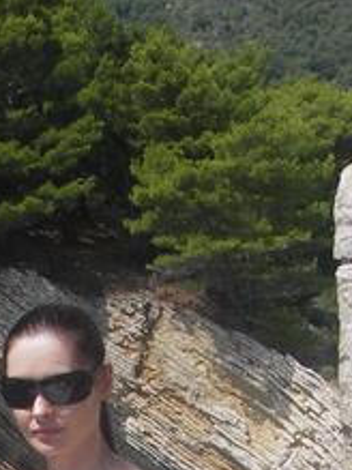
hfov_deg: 13.1
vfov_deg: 16.4
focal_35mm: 111
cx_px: -26
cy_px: 667
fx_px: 1506
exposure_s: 1/200
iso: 50
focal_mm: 6.3
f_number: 6.6
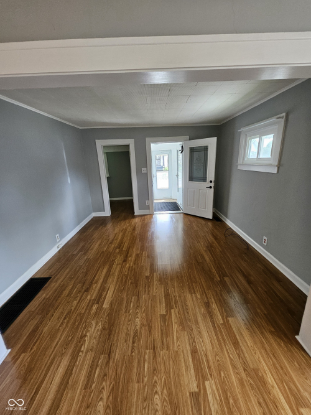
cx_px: 156
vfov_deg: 106.2
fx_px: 156
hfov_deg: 89.9
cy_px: 208
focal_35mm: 13
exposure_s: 1/60
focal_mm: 1.74
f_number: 2.2
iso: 250
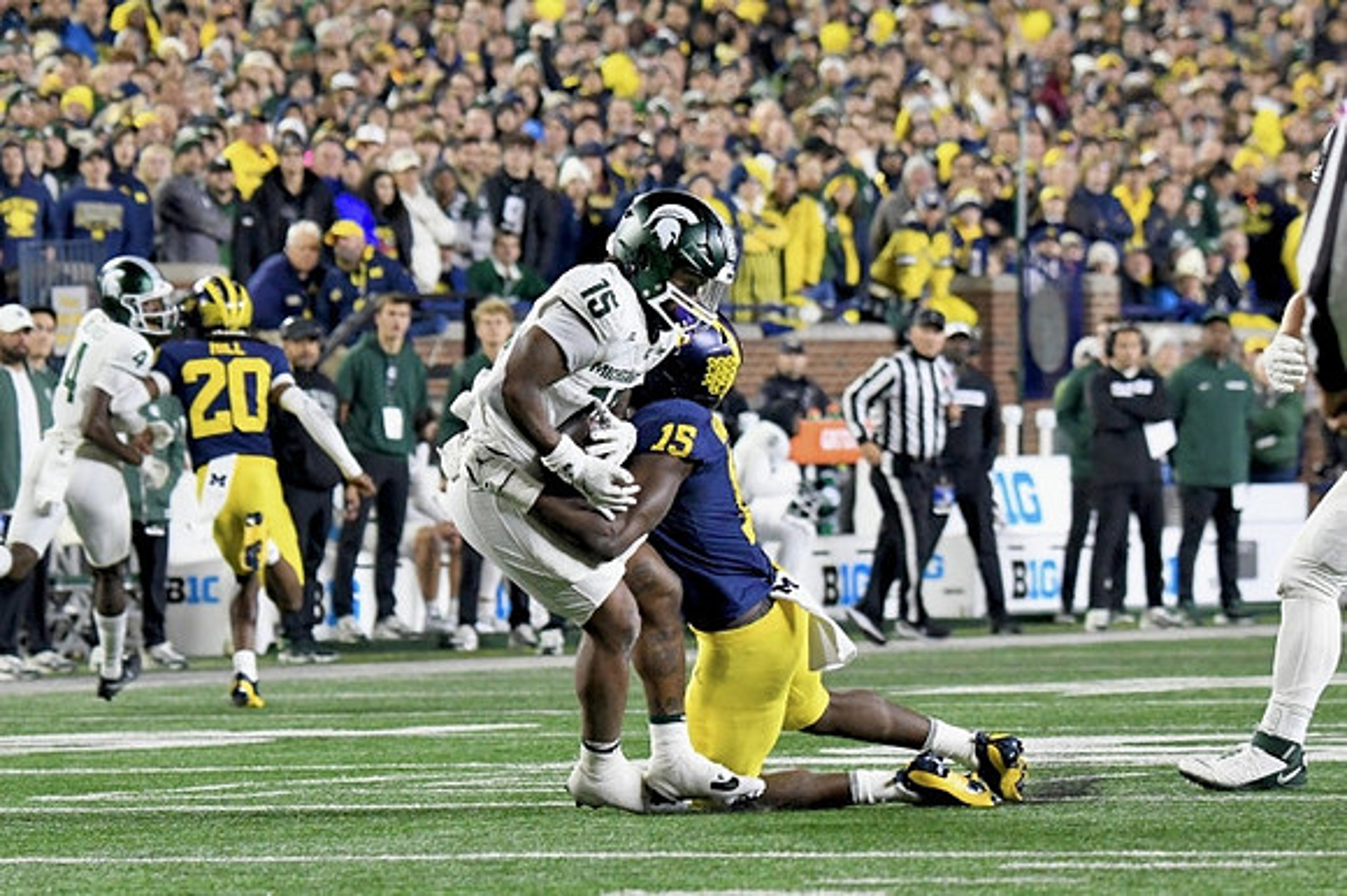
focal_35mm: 277
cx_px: 674
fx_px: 10358
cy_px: 448
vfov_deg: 5.0
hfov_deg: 7.4
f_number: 5.3
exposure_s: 1/800
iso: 6400
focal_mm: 185
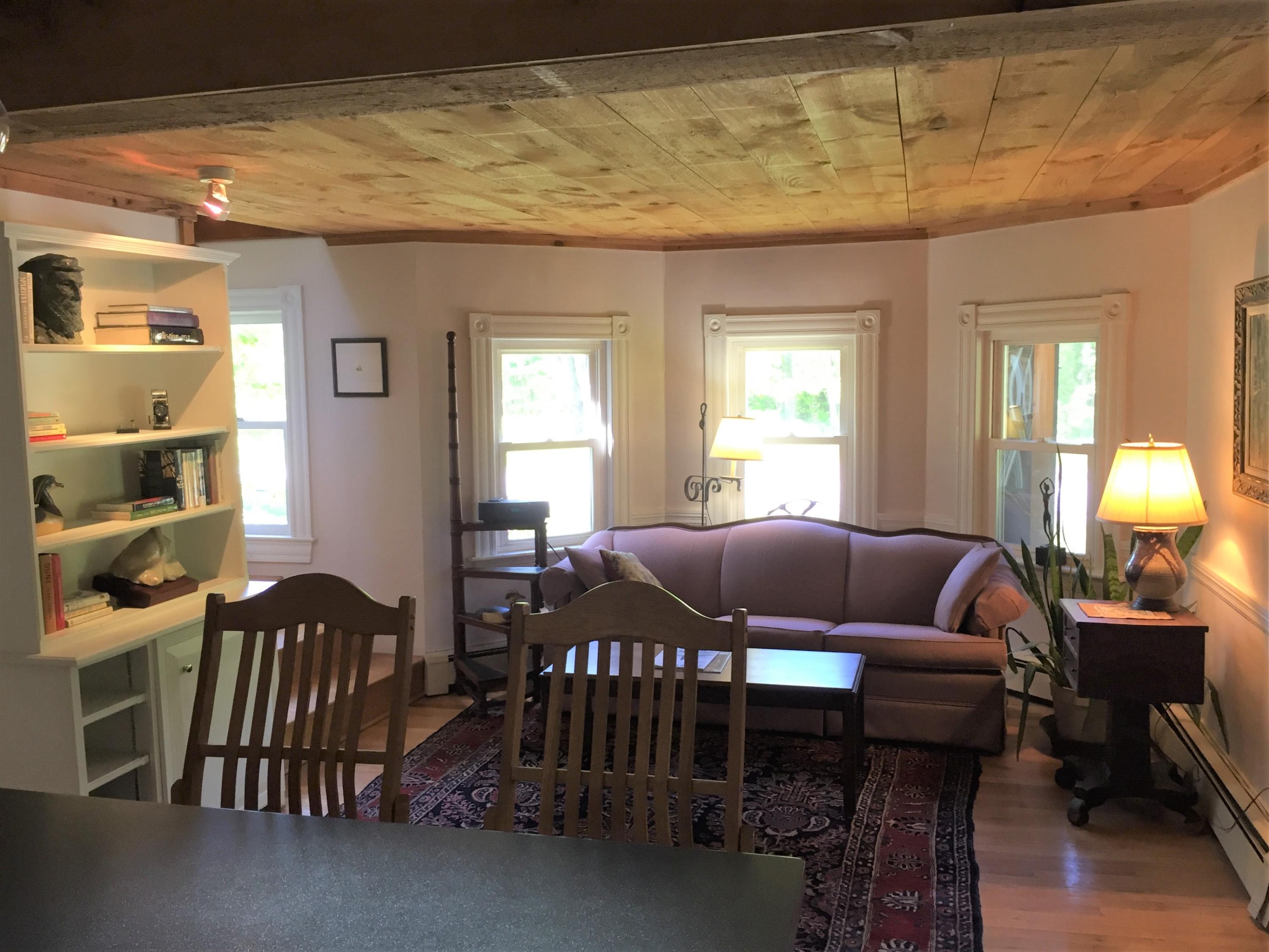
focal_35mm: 29
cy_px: 476
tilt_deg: -5.1
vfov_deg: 48.2
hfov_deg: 61.7
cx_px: 634
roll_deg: -0.6
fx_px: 1063
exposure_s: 1/30
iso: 64
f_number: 2.2
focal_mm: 4.15
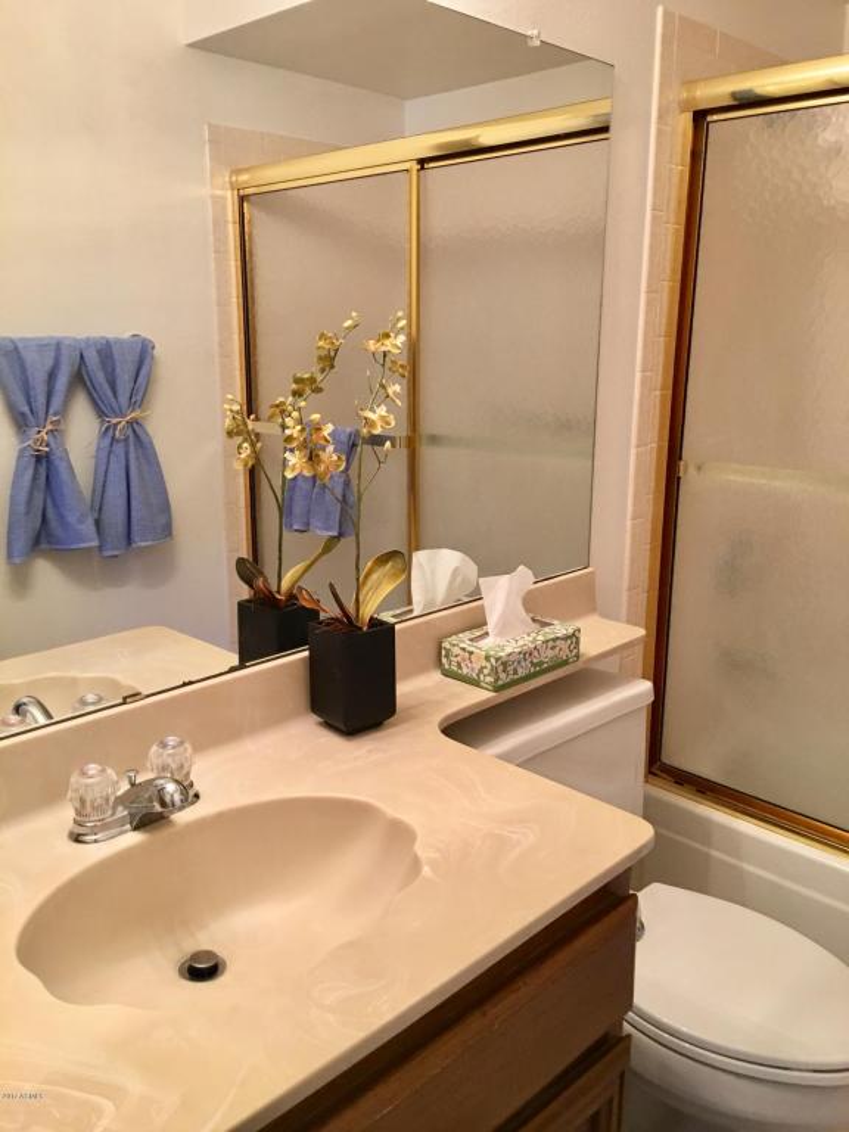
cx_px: 424
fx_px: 948
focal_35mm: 29
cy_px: 566
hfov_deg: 48.2
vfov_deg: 61.7
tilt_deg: -13.1
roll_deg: -0.1
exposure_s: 1/15
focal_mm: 4.15
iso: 50
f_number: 2.2
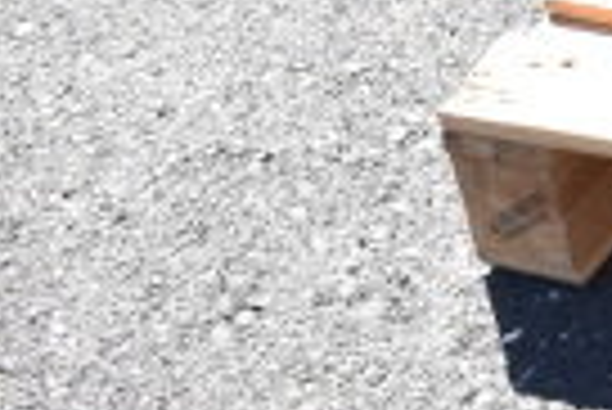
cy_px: -408
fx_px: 2519
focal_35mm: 148
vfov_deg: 8.8
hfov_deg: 12.0
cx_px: 1296
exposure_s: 1/160
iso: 200
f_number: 6.3
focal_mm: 22
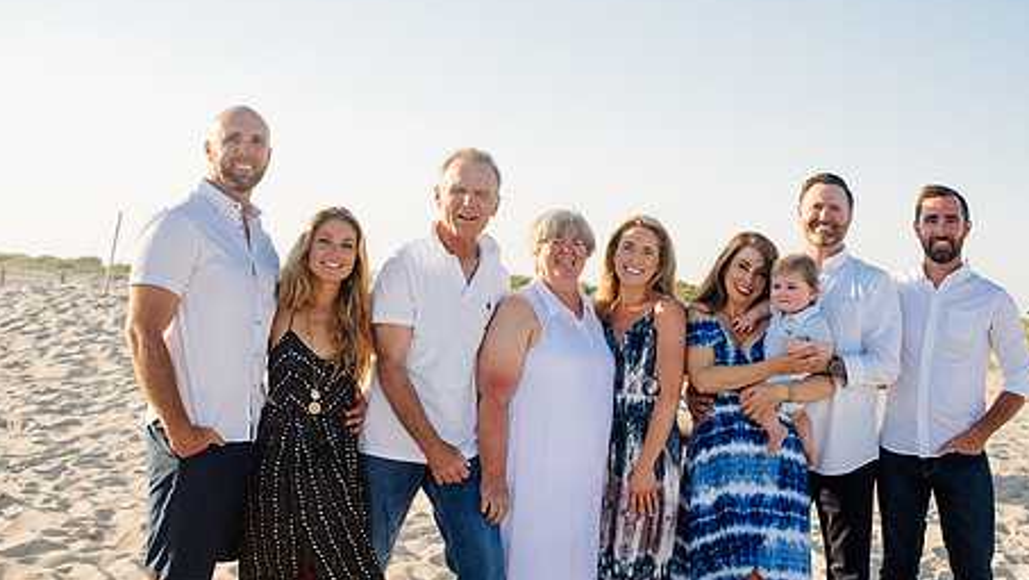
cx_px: 647
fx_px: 1283
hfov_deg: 43.4
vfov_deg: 25.4
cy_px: 333
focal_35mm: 47
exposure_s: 1/800
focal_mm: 35
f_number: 4
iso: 160
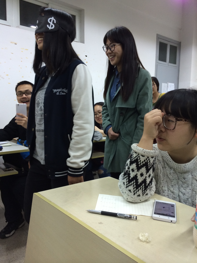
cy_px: 132
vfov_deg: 60.0
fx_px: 228
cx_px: 98
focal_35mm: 30
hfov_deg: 46.8
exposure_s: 1/30
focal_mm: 4.12
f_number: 2.2
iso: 100
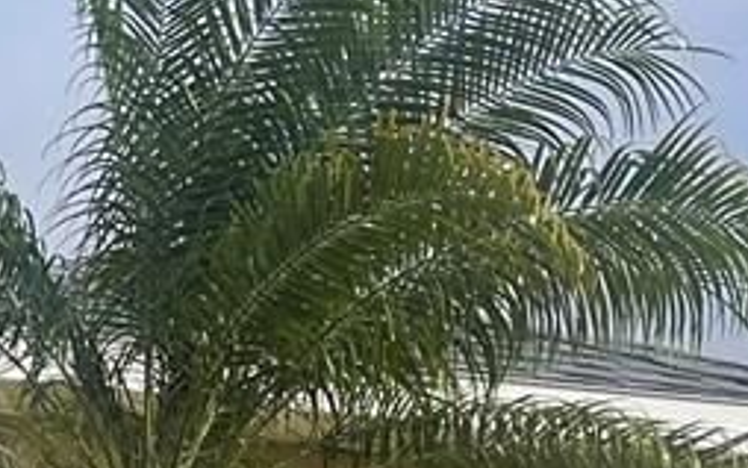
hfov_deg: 11.3
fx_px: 3406
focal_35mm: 167
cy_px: 1166
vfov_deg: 7.3
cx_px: -760
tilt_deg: +0.8
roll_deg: -2.4
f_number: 1.6
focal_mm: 5.1
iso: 32
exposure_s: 1/3788
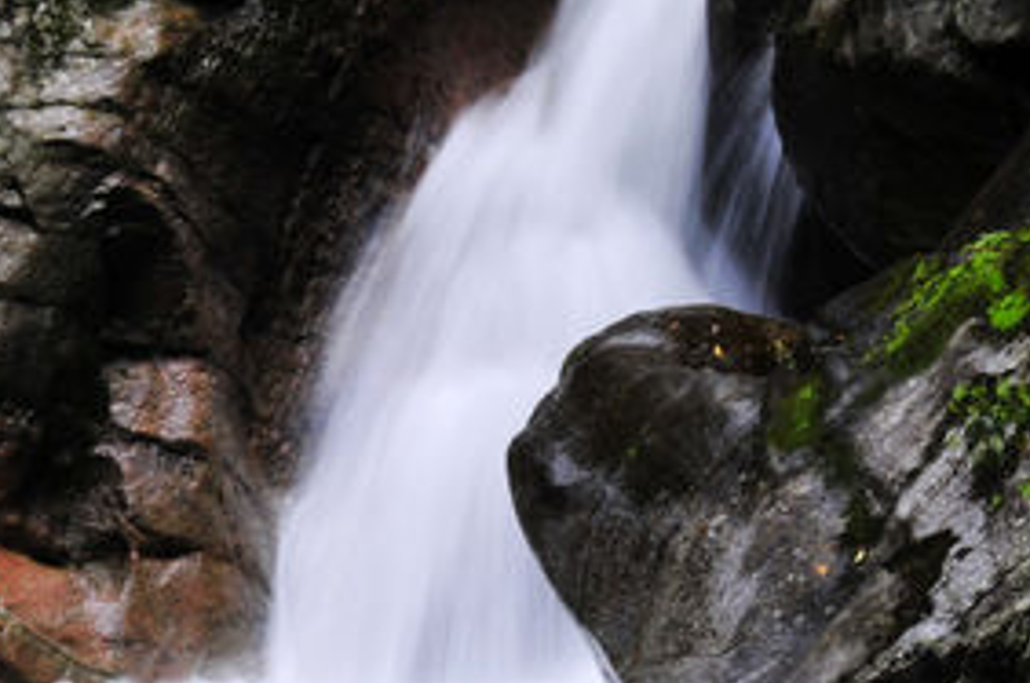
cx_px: 515
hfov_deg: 12.8
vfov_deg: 8.5
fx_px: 4599
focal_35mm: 161
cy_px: 469
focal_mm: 40
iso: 200
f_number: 29
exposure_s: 1/6
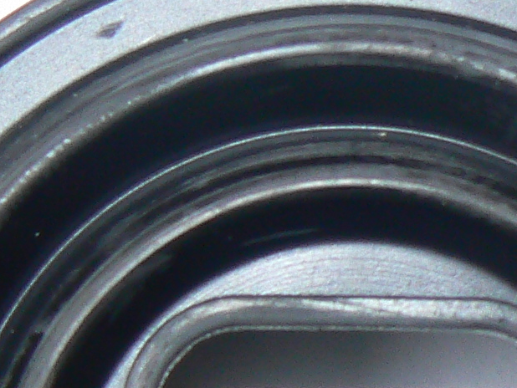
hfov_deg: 12.0
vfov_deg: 8.9
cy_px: 559
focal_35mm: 164
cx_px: 367
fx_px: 2450
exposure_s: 1/50
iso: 80
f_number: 3.6
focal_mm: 6
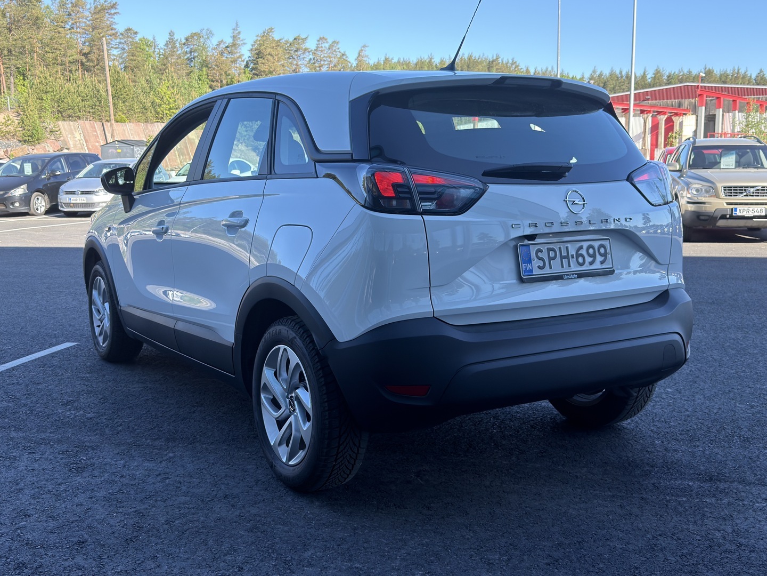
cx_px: 384
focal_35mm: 38
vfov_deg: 37.7
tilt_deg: -9.5
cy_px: 288
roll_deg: +0.3
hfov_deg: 49.0
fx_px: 842
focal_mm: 6.76
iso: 100
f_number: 1.78
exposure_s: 1/1242
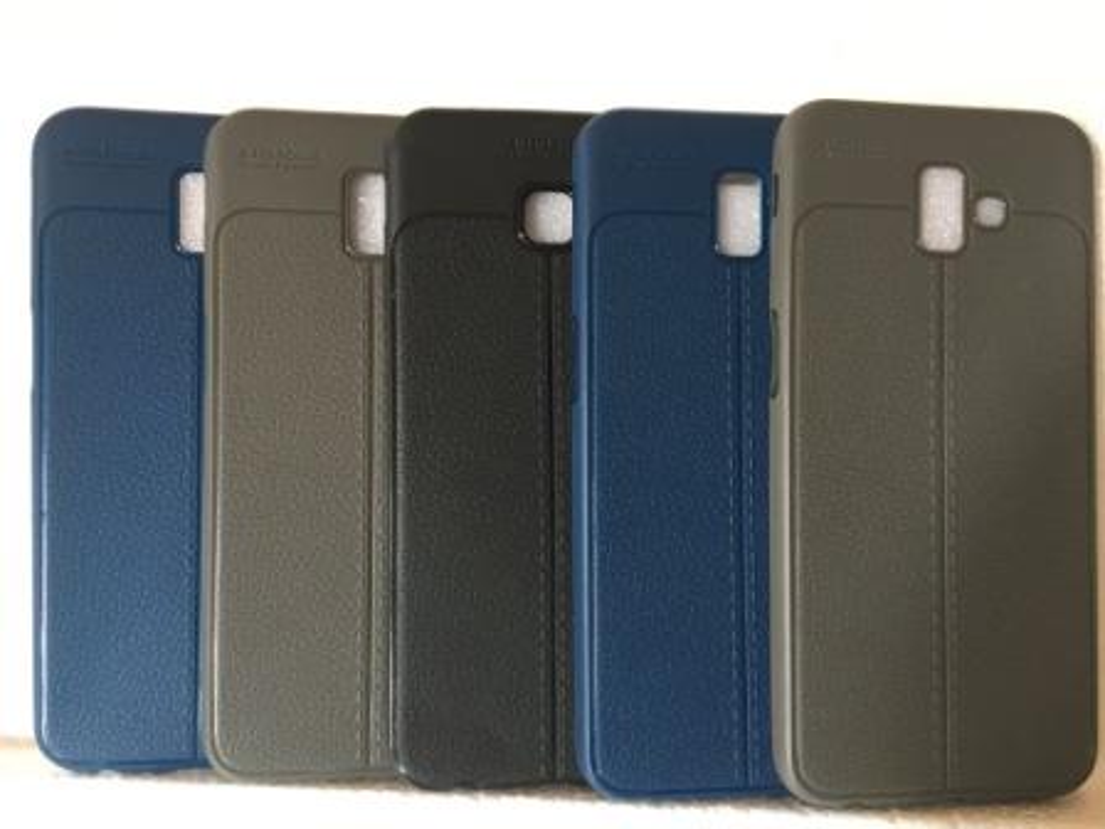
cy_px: 414
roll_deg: +2.0
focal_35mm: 29
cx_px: 552
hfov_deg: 61.7
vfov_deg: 48.2
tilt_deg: -31.8
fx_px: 926
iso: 200
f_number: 2.2
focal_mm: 4.15
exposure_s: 1/33
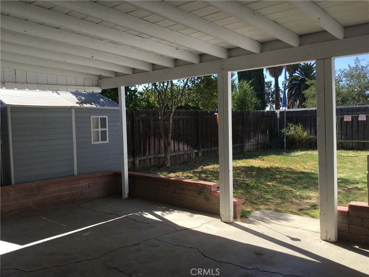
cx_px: 184
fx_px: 330
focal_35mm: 31
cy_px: 138
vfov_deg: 45.4
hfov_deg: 58.4
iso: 25
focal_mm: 3.3
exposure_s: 1/673
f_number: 2.4
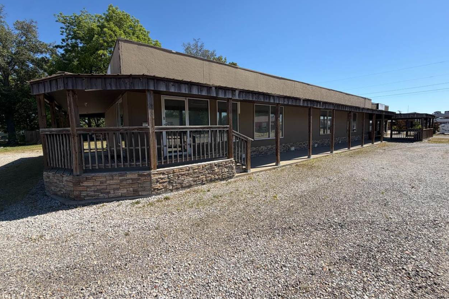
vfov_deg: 77.2
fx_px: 187
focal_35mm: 15
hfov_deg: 100.4
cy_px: 142
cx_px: 229
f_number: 2.2
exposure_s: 1/770
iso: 25
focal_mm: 2.22
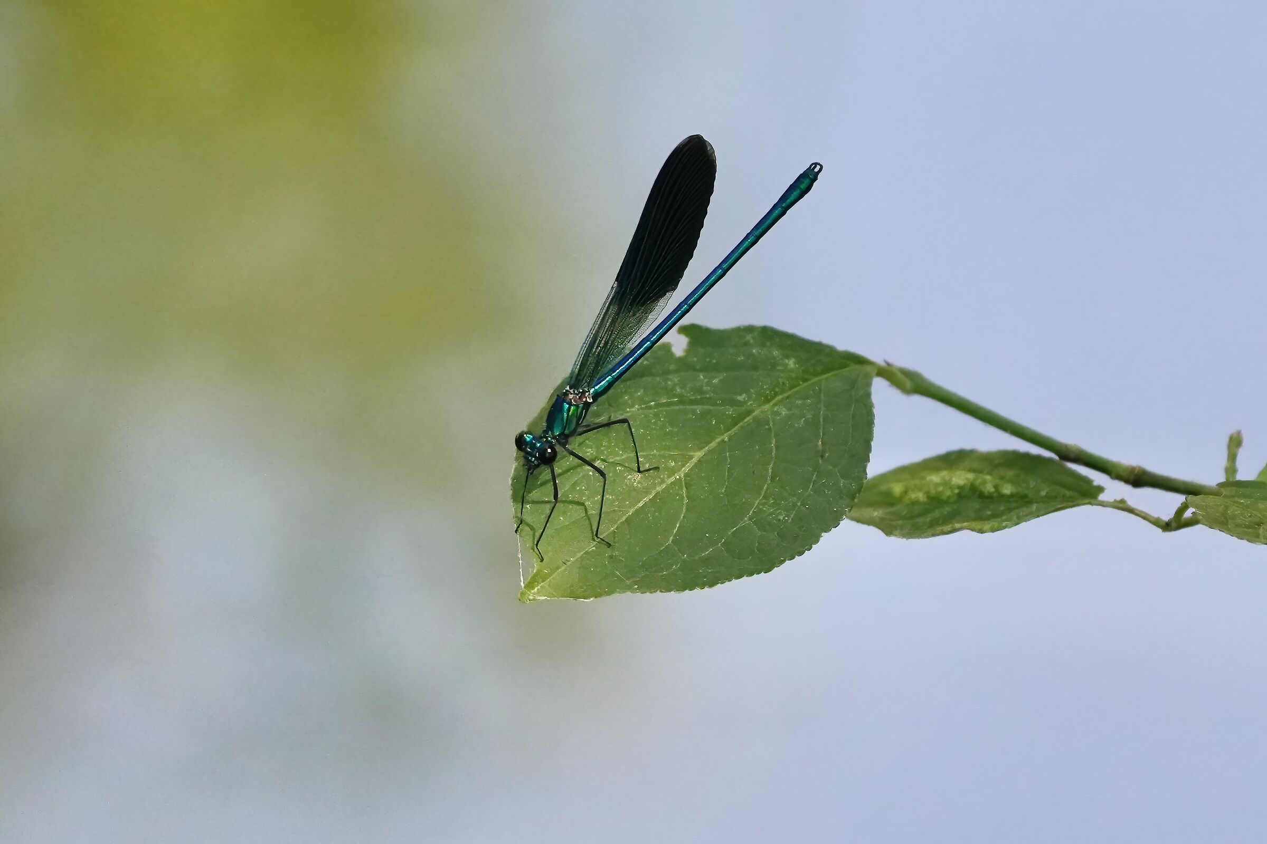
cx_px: 634
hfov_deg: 6.6
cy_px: 422
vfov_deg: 4.4
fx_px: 10980
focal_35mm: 312
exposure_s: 1/1250
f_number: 6.3
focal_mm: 312
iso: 5000
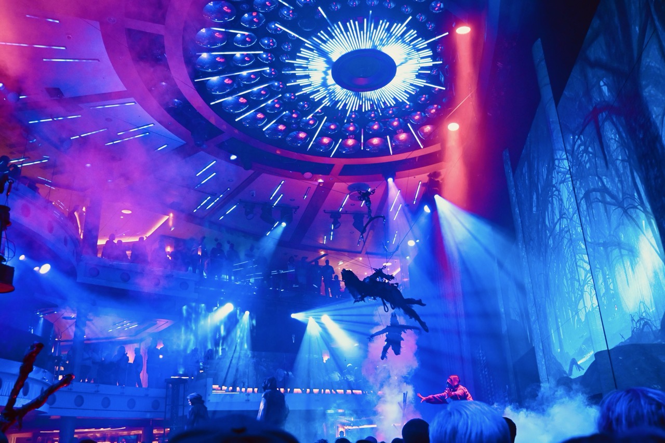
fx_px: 443
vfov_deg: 53.1
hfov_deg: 73.8
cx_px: 332
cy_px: 222
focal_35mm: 24
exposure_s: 1/125
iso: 2500
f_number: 3.5
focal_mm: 16
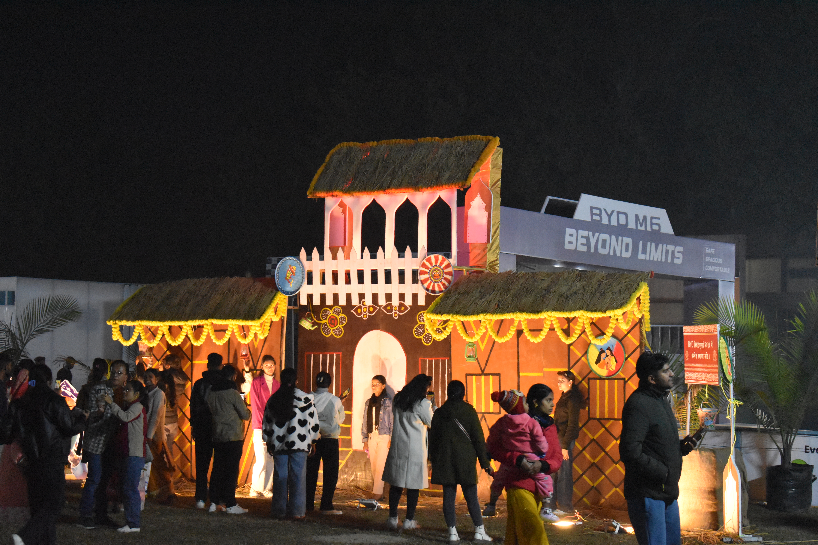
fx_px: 1874
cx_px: 409
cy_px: 272
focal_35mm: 82
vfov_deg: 16.6
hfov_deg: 24.6
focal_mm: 55
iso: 7200
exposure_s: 1/125
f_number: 5.6
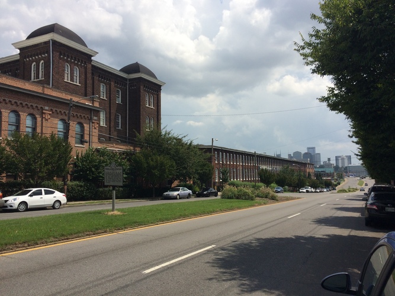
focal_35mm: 29
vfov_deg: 48.2
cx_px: 198
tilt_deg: +6.1
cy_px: 148
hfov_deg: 61.7
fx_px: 331
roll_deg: +1.0
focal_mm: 4.15
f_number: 2.2
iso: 32
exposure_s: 1/4115
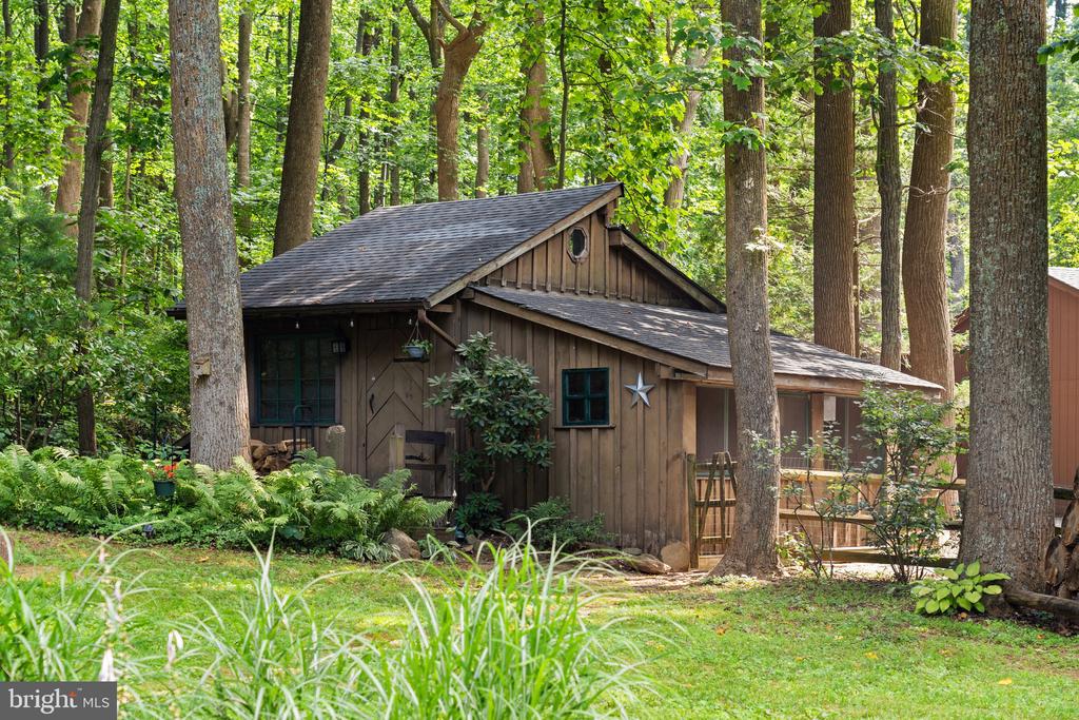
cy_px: 360
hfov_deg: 30.1
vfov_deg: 20.3
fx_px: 2008
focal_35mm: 67
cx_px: 540
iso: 400
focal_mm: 67
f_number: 6.3
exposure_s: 1/50
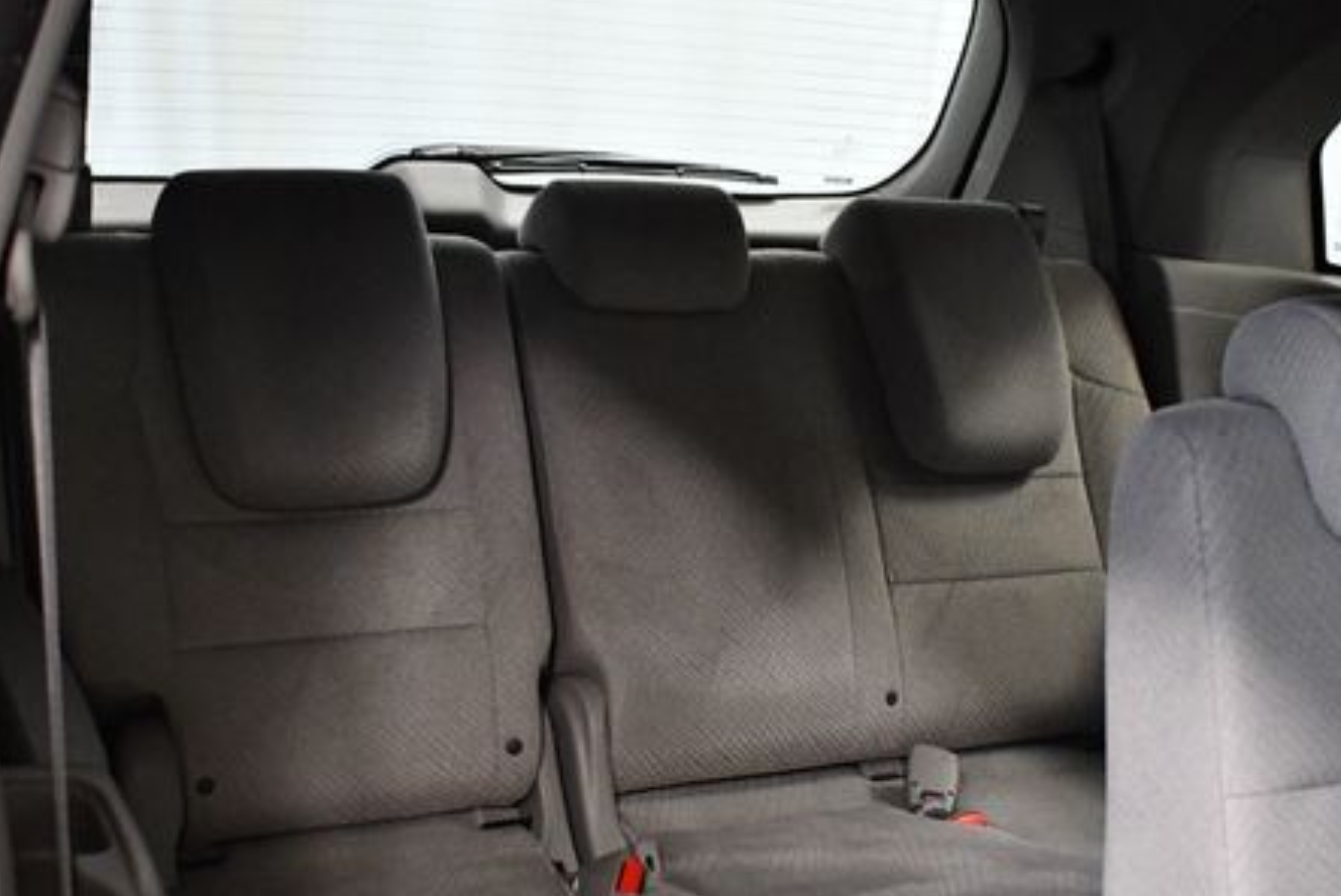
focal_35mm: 52
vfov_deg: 26.0
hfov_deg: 38.2
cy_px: 551
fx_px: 1938
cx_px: 672
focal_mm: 18
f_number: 3.5
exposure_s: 1/60
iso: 3200
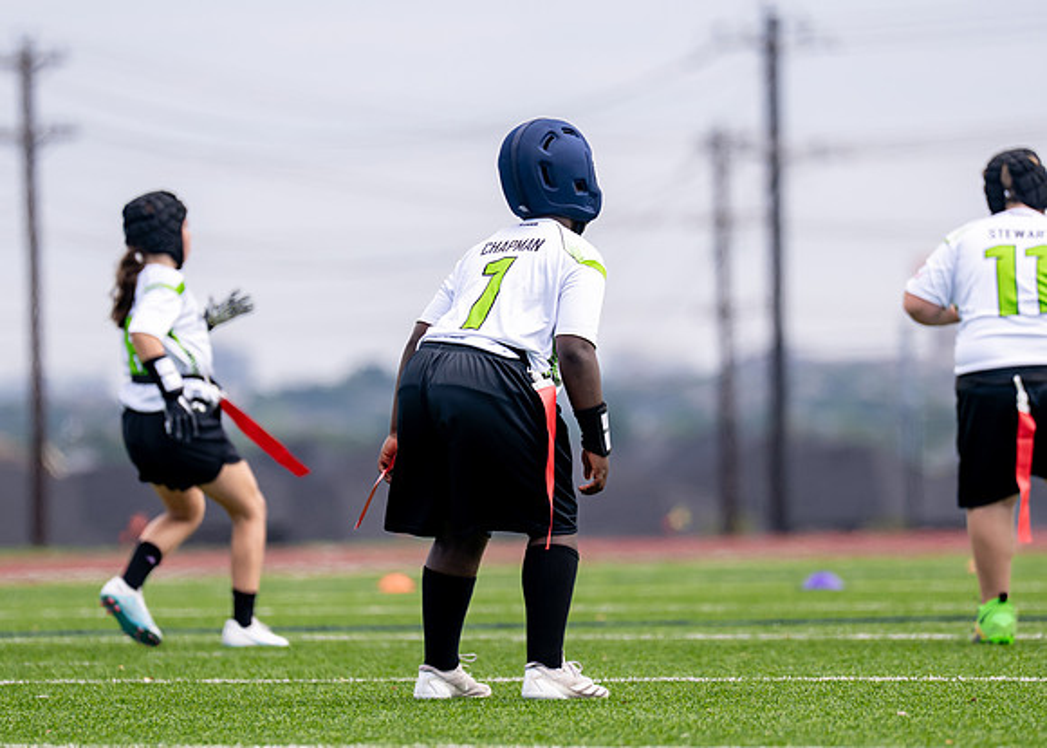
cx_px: 533
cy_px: 412
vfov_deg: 4.2
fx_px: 10265
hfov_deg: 5.8
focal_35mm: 345
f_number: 2.8
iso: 125
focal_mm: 200
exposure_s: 1/2000
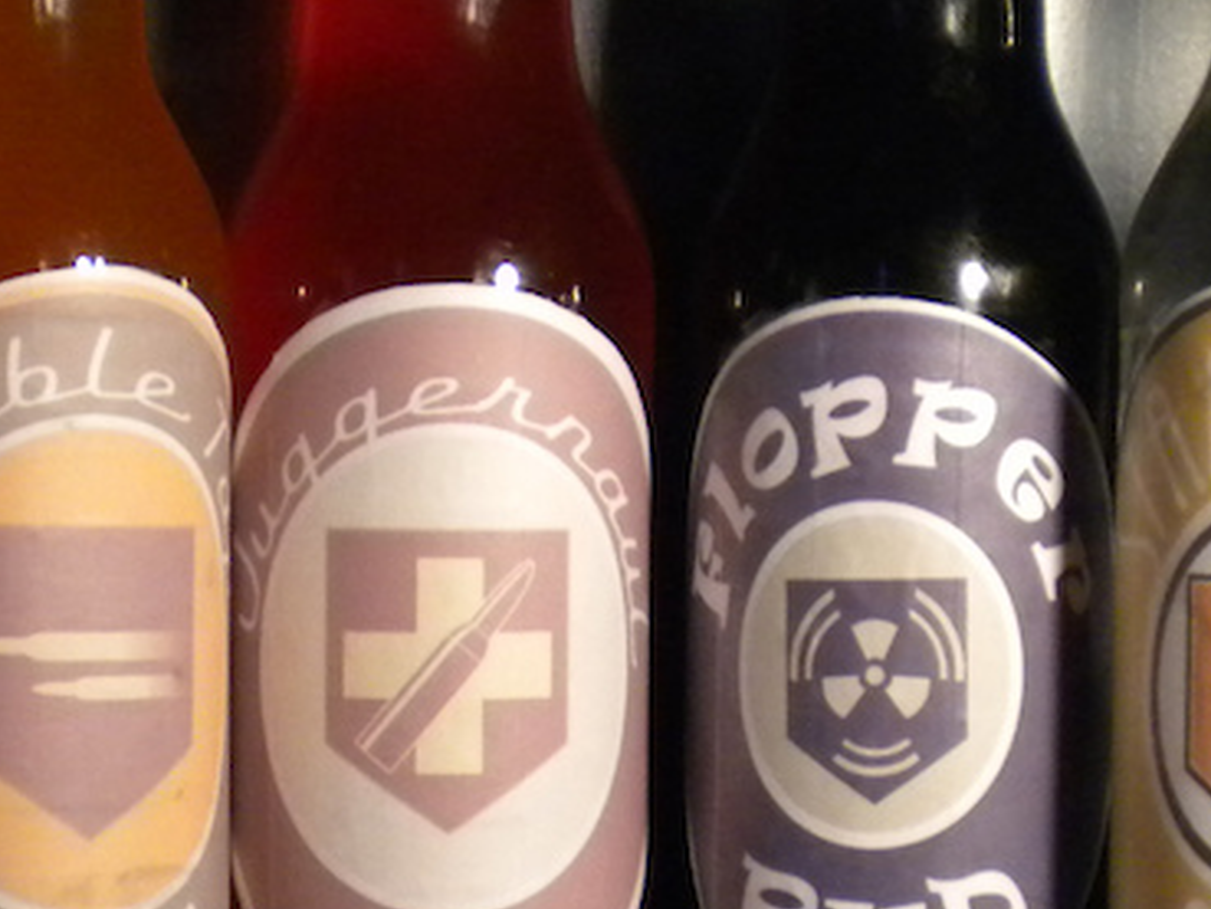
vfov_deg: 15.2
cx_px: 473
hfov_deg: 20.2
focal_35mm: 97
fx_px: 3395
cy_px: 692
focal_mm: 6.3
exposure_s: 1/32.4
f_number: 3.1
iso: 400
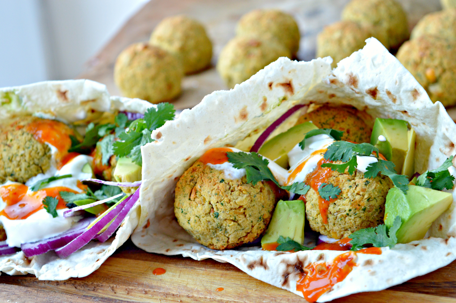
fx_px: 1044
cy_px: 152
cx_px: 228
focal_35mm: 82
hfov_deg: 24.6
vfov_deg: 16.5
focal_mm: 55
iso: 400
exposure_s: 1/15
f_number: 5.6
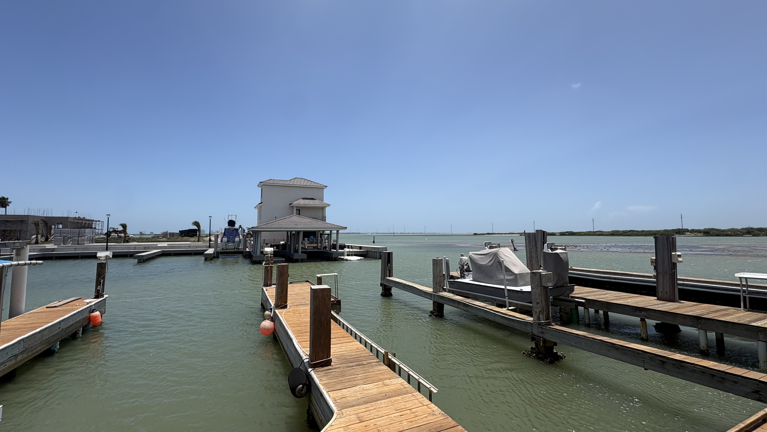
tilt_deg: +6.2
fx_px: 325
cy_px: 205
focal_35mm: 16
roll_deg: +0.5
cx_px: 375
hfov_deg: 99.4
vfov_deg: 67.0
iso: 50
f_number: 2.2
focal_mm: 2.22
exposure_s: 1/2874
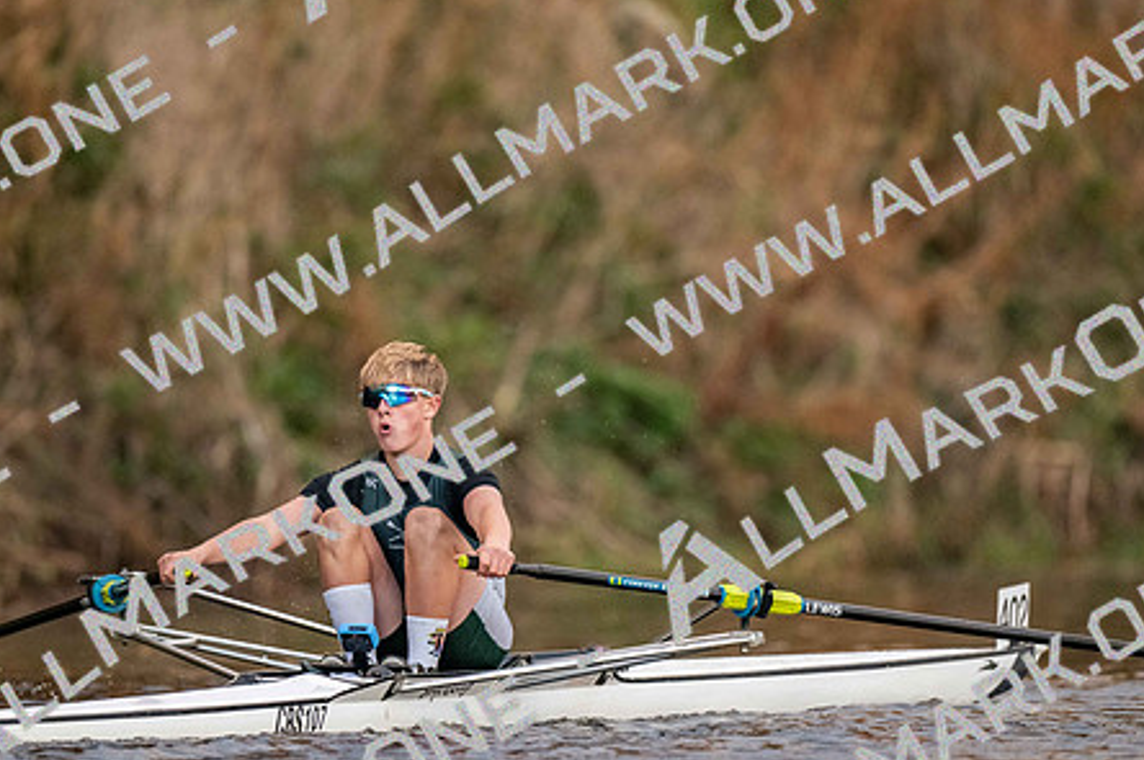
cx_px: 438
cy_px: 399
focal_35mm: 784
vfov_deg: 1.7
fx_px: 24886
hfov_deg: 2.6
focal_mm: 600
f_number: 4
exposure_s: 1/2000
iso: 5600
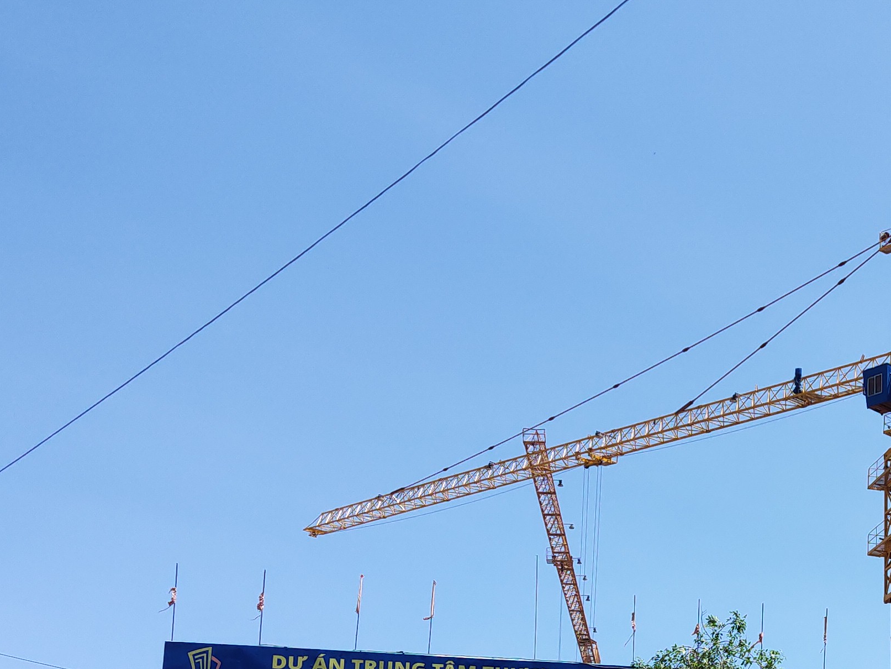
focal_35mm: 62
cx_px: 829
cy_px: 630
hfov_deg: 29.7
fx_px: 1596
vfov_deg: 22.9
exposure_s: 1/3306
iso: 50
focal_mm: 4.71
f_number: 1.7
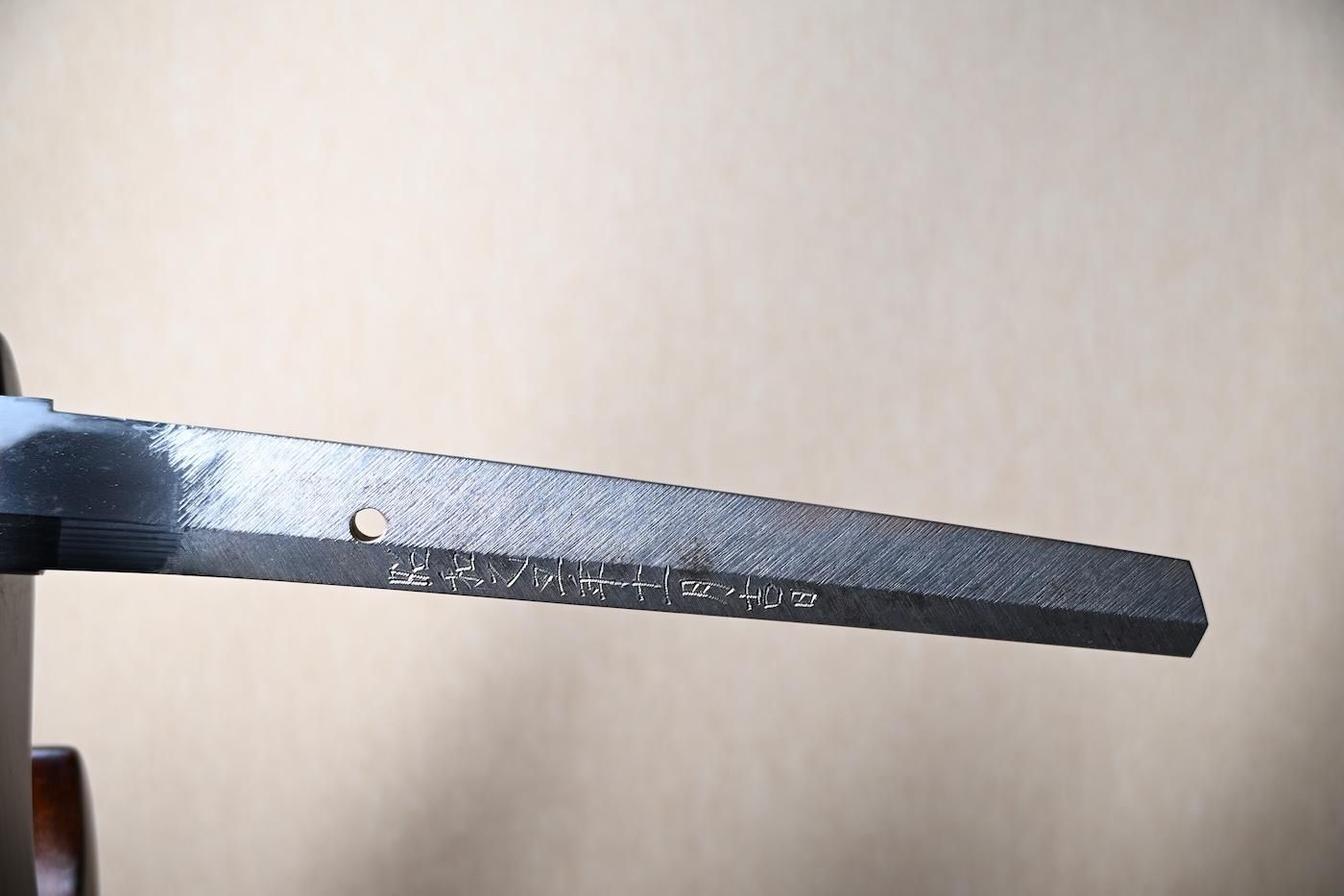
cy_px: 448
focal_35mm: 52
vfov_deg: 26.1
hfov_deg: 38.4
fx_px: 1932
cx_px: 672
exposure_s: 1
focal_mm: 34.5
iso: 100
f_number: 4.2
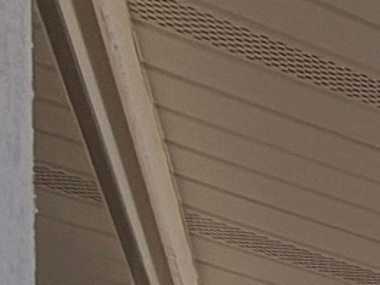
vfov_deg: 9.0
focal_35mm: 108
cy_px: 1011
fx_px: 1186
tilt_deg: -1.2
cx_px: 1375
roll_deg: -2.1
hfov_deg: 9.2
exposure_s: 1/770
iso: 25
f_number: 2.2
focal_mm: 2.22
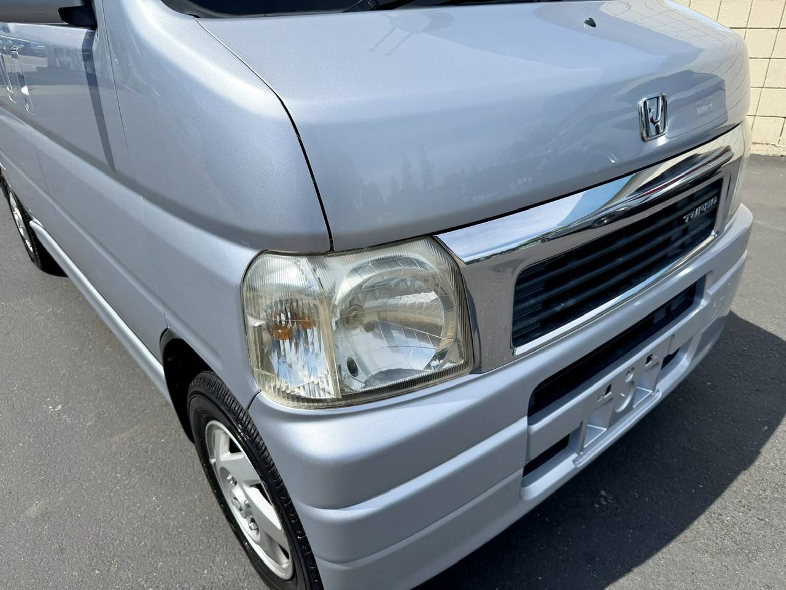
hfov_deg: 71.6
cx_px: 393
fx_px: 545
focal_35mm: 24
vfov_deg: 56.8
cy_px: 295
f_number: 1.78
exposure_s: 1/6173
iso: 100
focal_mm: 6.76
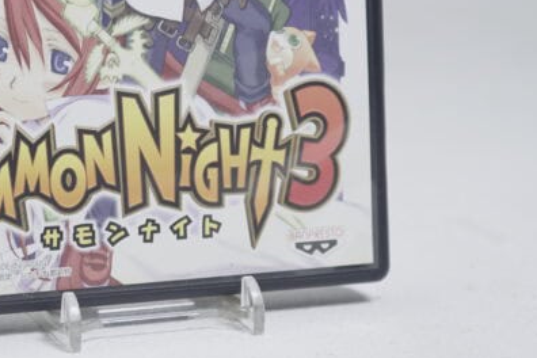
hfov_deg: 18.6
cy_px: -100
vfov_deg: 12.2
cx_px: 121
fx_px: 1626
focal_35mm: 109
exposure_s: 1/10
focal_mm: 36
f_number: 4.5
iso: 100
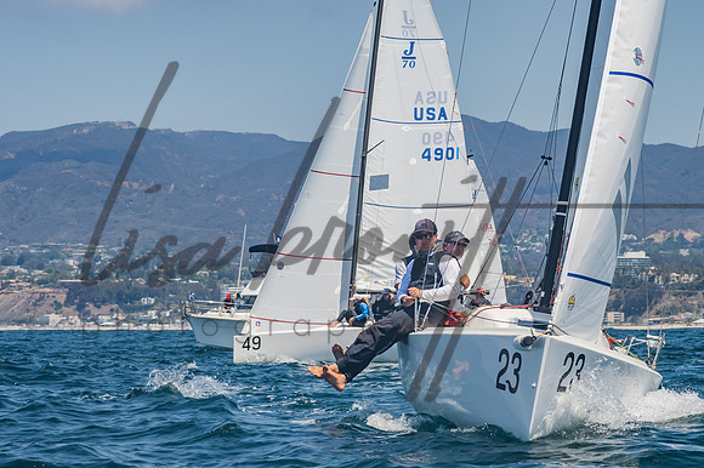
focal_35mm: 209
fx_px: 4094
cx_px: 345
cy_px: 234
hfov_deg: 9.8
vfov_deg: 6.5
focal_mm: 135
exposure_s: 1/1000
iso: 640
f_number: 13
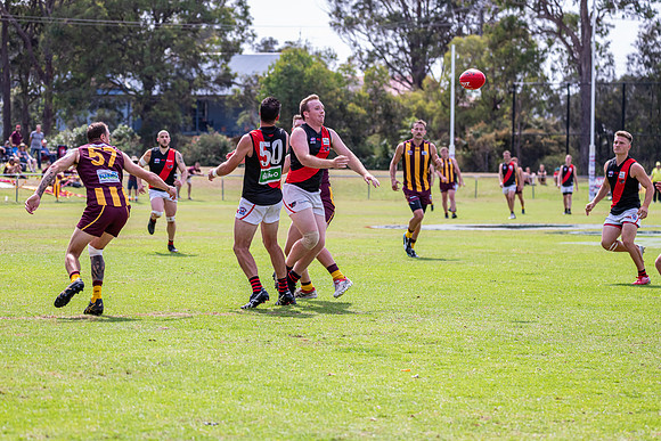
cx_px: 317
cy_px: 212
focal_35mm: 158
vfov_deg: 8.7
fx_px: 2902
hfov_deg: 13.0
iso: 800
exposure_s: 1/2000
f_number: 6.3
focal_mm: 150
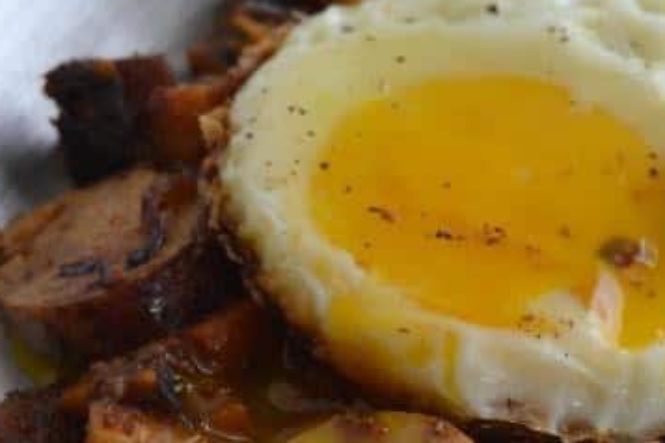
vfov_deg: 6.4
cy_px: 438
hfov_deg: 9.6
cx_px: 361
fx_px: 3971
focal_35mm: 215
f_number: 5.6
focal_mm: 50
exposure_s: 1/50
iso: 400
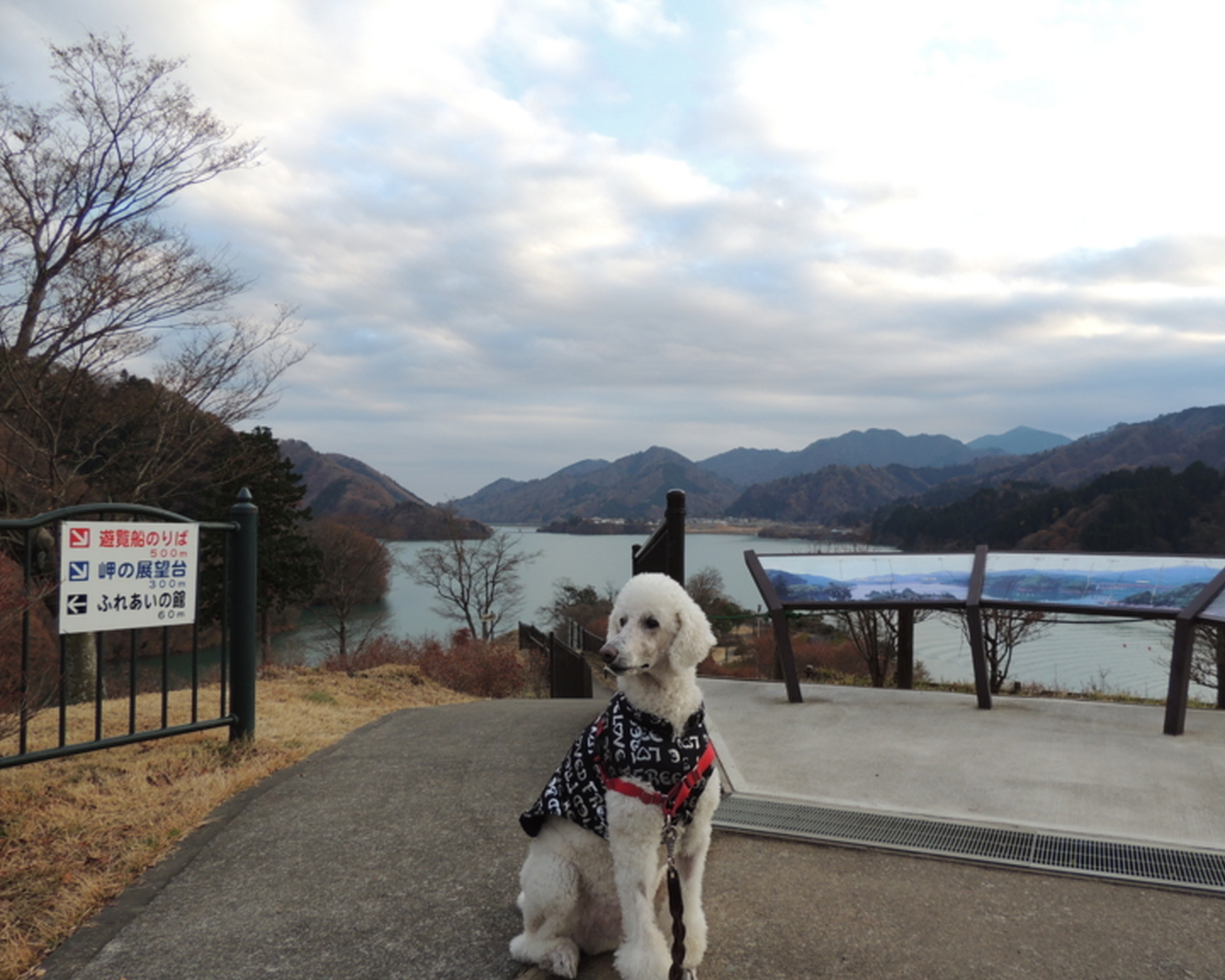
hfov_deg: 65.9
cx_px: 676
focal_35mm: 26
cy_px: 503
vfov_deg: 54.9
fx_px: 943
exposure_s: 1/250
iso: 100
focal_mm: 4.3
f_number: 3
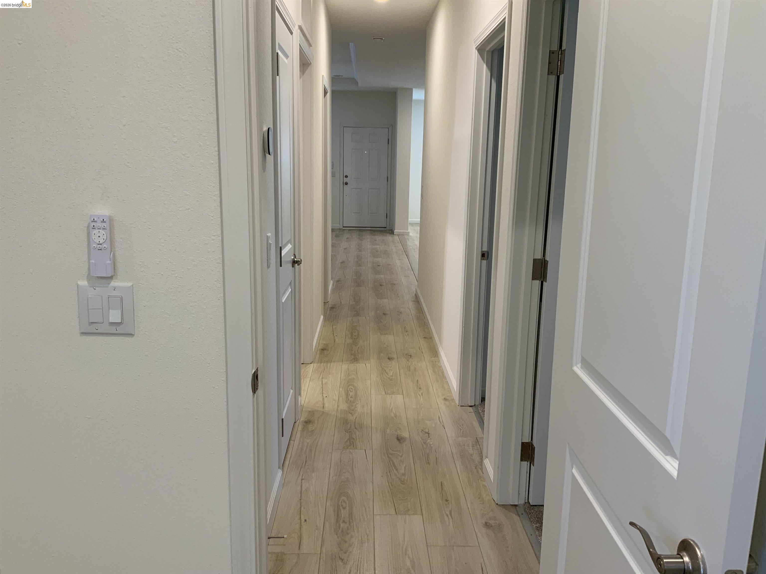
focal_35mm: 29
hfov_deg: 61.7
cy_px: 287
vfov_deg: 48.2
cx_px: 383
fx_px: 642
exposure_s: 1/60
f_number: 1.8
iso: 40
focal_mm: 3
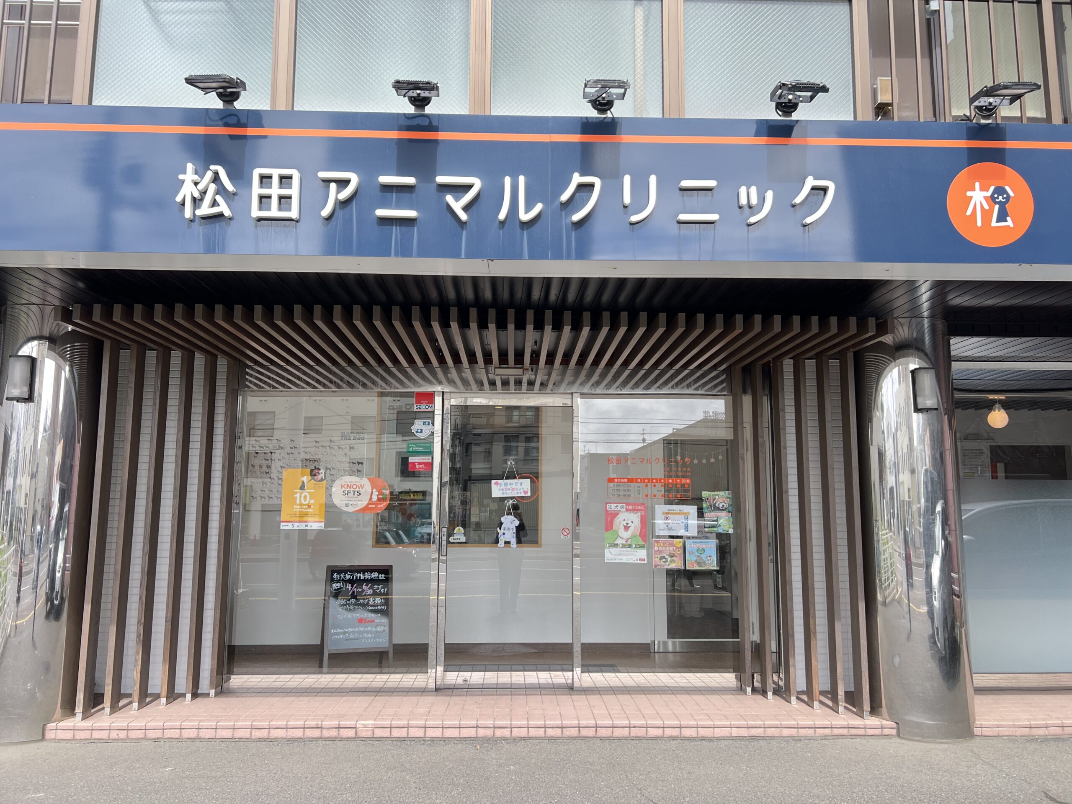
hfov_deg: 67.3
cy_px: 402
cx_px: 536
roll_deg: +0.0
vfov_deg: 53.1
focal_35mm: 26
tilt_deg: +6.6
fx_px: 805
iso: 50
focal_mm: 5.7
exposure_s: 1/539
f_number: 1.5
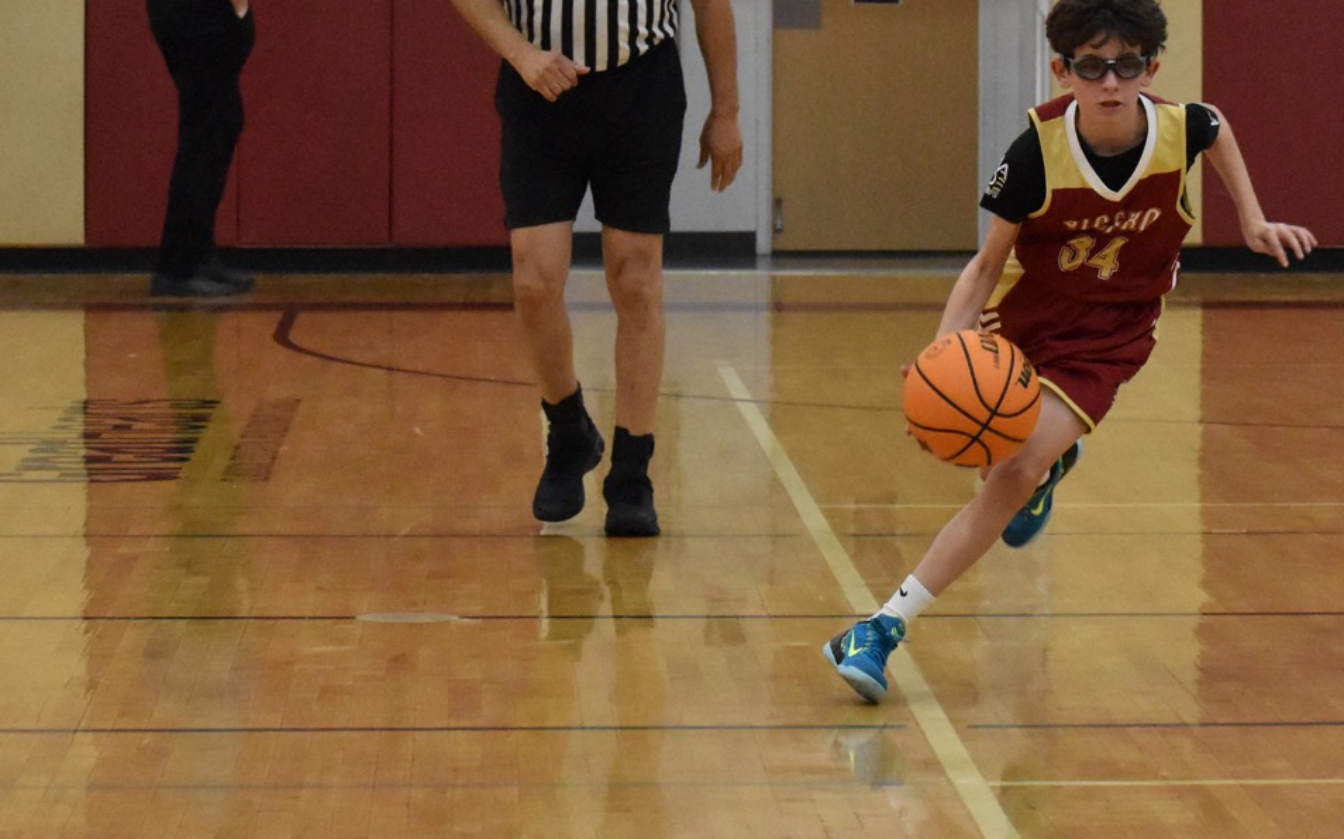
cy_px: 190
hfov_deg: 10.3
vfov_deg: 6.5
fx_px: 7398
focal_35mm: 202
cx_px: 1128
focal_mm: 70
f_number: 6.3
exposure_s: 1/640
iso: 6400
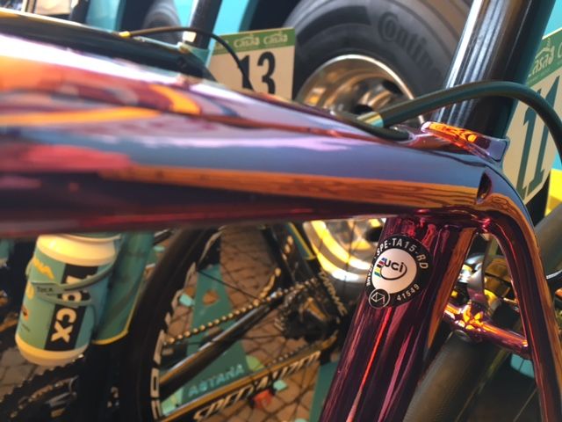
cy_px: 211
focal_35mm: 29
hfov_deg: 61.7
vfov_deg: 48.2
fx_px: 471
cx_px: 281
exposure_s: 1/33
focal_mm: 4.15
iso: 80
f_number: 2.2
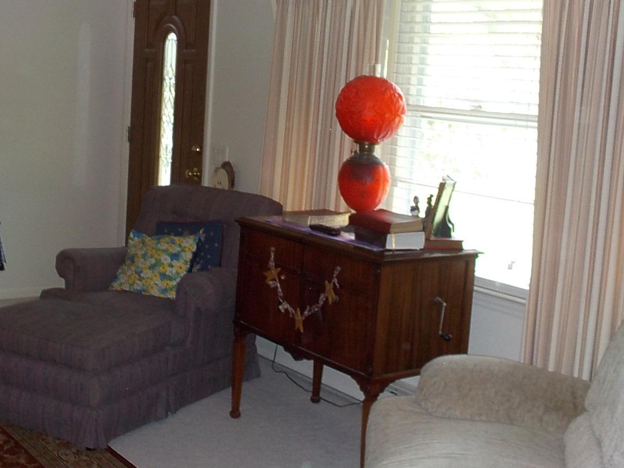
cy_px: 198
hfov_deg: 36.8
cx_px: 334
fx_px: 937
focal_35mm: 52
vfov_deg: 28.0
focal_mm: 5.2
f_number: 3.7
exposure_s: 1/30
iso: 200
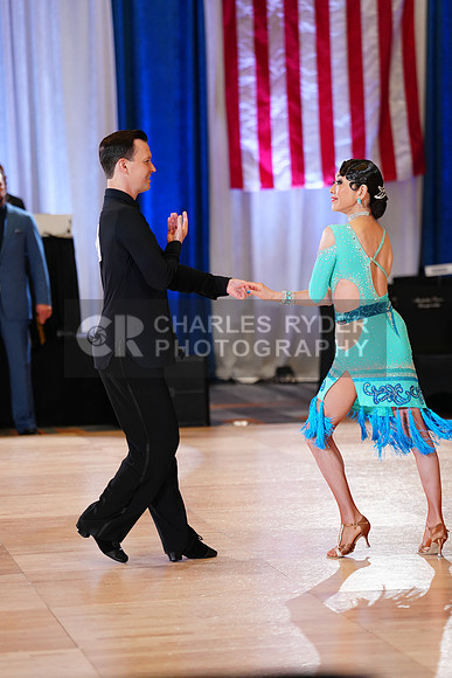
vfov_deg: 15.2
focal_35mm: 135
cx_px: 226
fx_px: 2541
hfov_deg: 10.2
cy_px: 339
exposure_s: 1/320
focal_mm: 135
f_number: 2.8
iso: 1600
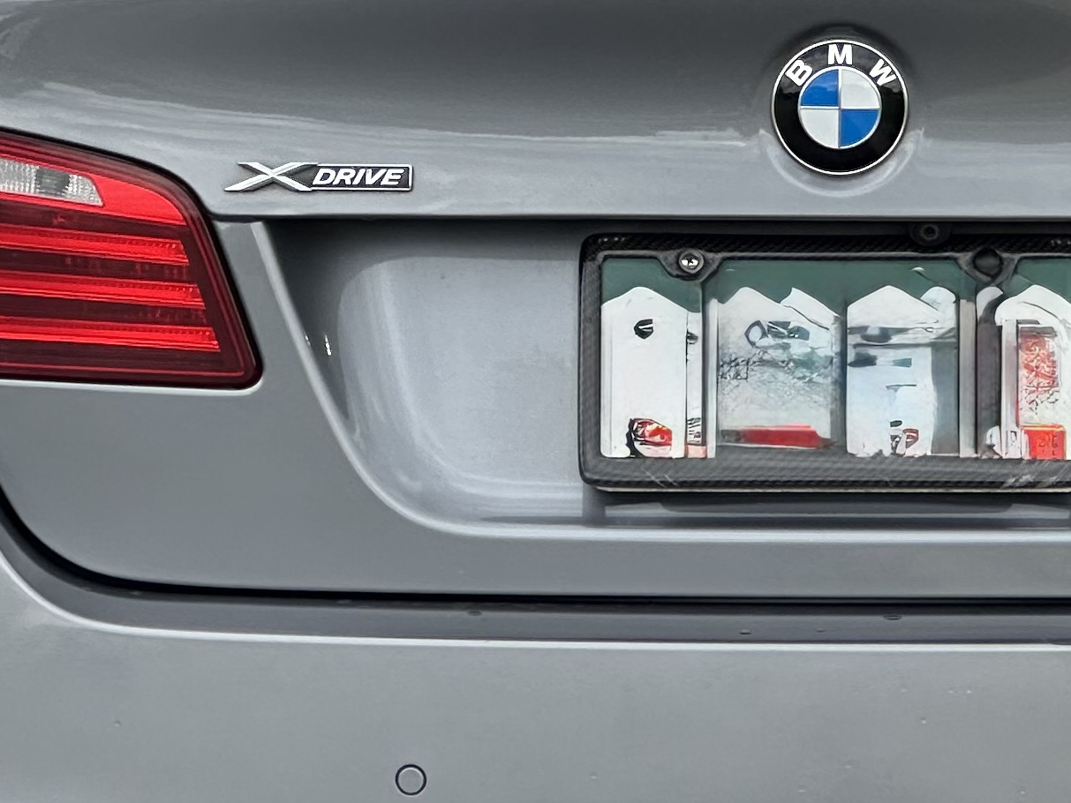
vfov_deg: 5.8
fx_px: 7921
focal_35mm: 256
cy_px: 444
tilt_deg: -6.6
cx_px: 784
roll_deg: +1.2
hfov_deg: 7.7
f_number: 2.8
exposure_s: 1/276
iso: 32
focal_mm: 9
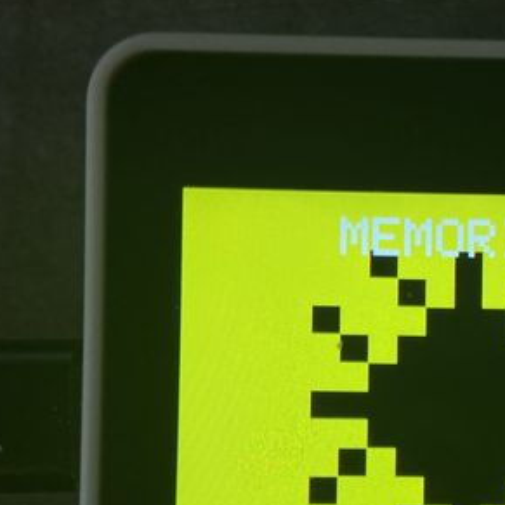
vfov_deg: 28.7
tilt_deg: -87.9
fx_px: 957
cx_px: 484
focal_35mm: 58
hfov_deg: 28.1
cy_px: 431
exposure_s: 1/124
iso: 32
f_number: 1.8
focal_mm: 4.25
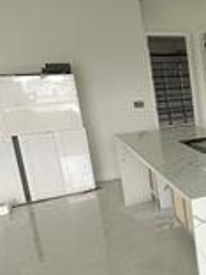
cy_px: 145
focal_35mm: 43
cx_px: 301
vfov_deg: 43.8
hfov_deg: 25.9
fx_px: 341
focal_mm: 2.22
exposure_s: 1/99
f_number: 2.2
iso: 50
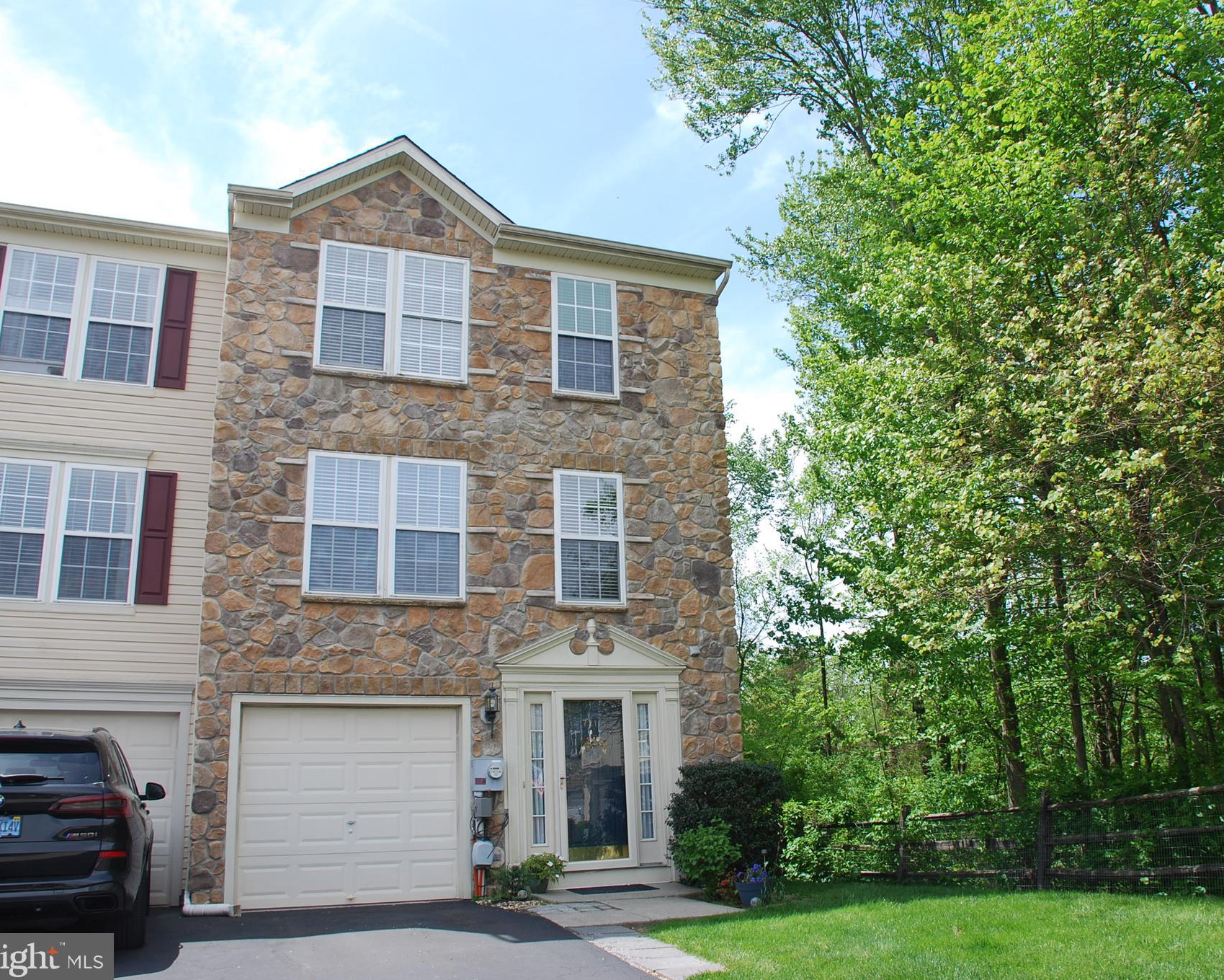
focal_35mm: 34
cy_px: 490
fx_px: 1232
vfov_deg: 43.4
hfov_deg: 52.7
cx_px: 691
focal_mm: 20
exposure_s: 1/200
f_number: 7.1
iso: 100
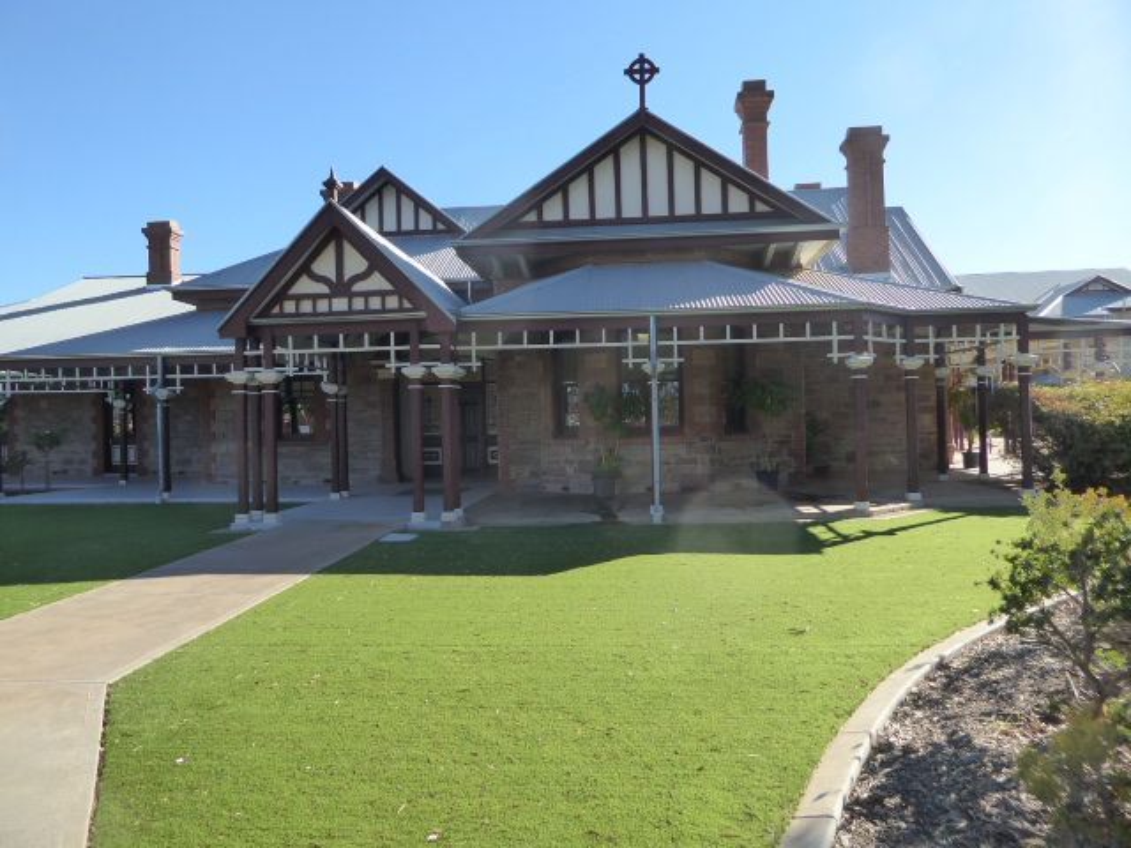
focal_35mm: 25
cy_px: 424
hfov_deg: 69.4
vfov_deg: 54.9
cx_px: 566
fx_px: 817
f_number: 3.3
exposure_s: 1/500
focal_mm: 4.3
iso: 160
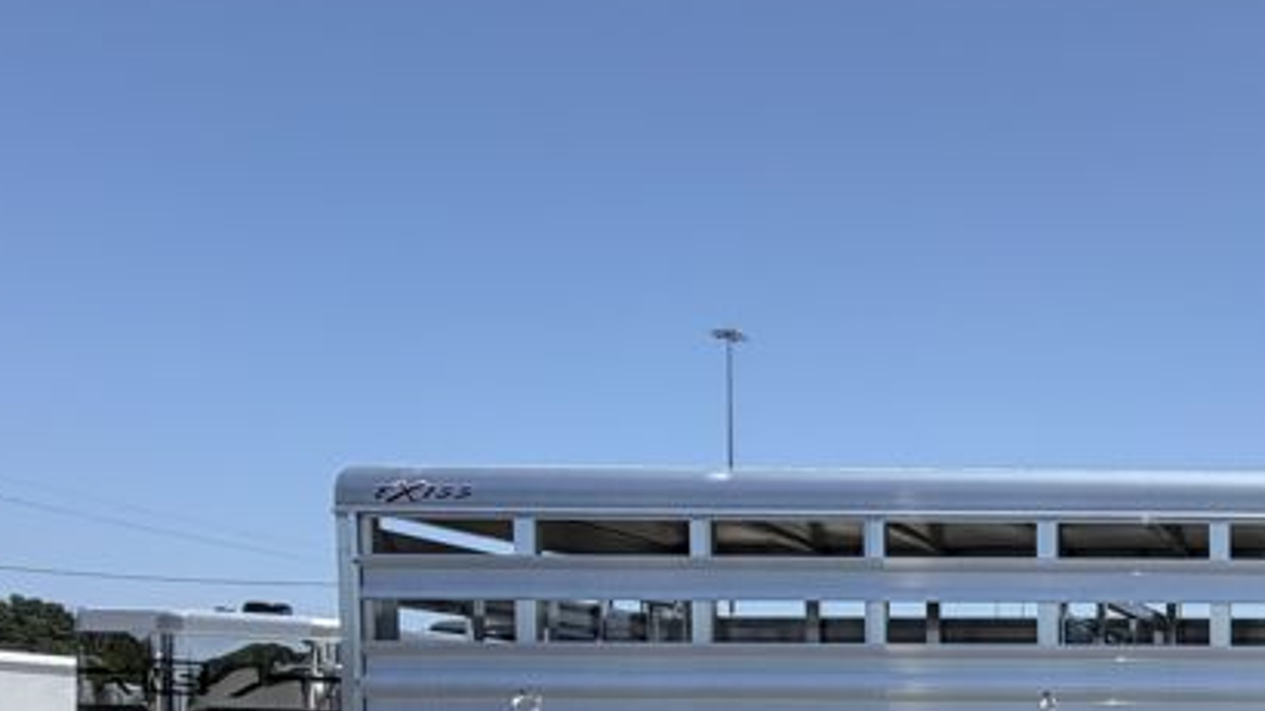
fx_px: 1274
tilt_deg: -2.9
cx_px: 1480
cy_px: 797
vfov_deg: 28.2
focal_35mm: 38
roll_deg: -1.5
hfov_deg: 39.7
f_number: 2.2
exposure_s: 1/770
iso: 20
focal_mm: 2.22
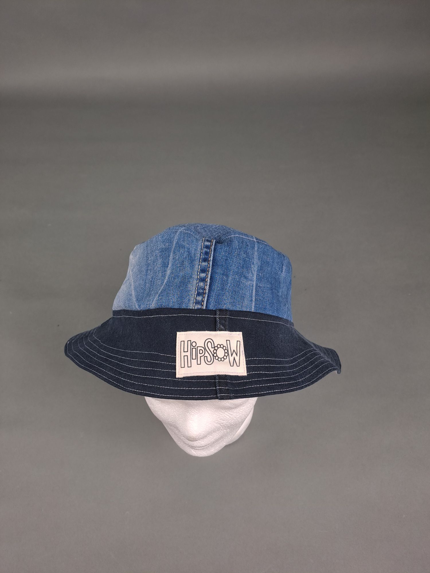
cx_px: 215
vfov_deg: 69.4
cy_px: 286
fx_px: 414
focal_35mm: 25
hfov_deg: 54.9
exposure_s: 1/50
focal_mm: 4.65
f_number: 1.8
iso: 64
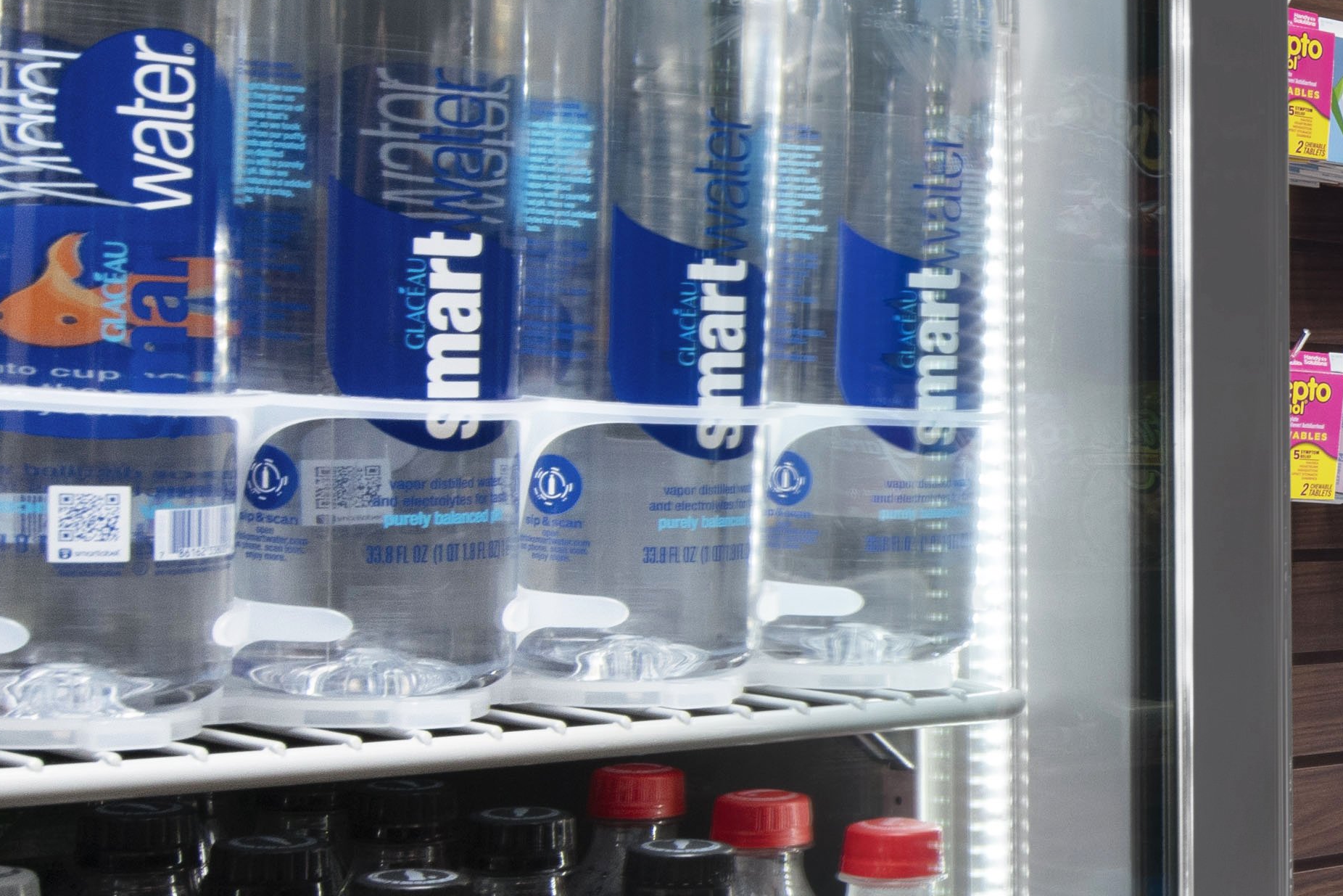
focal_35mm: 73
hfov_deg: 20.3
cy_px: 823
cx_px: 2379
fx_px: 2723
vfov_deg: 18.3
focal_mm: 17
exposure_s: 1/2
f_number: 11
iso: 200
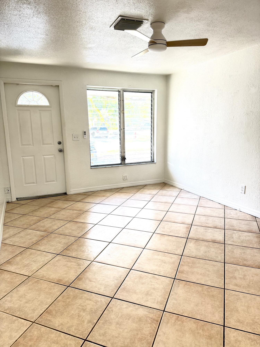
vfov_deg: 71.6
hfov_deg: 56.8
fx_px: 240
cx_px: 130
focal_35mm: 24
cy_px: 174
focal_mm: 6.76
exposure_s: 1/121
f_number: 1.78
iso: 200
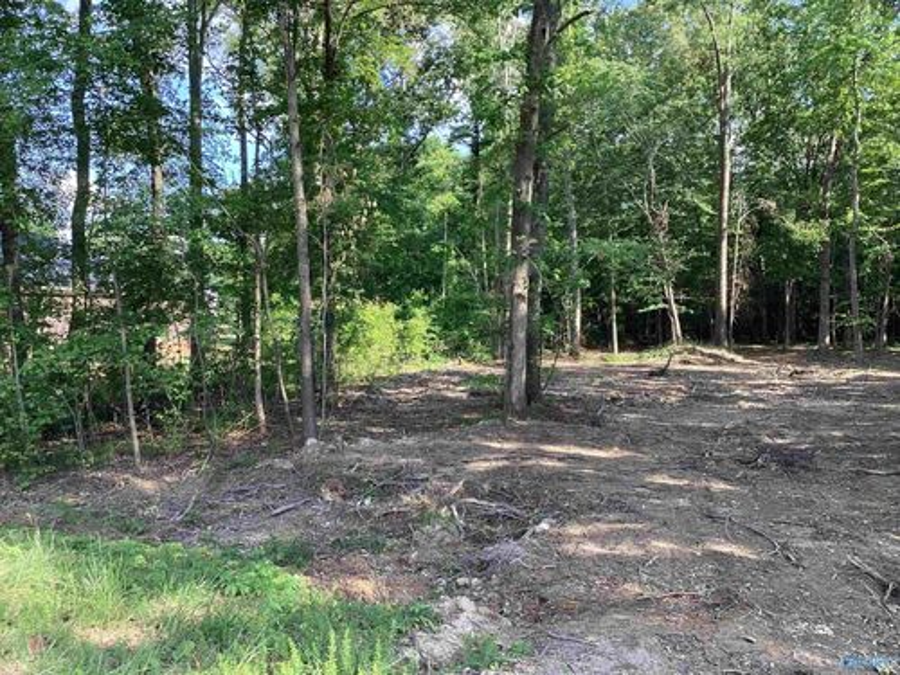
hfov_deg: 58.4
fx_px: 806
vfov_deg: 45.4
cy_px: 338
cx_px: 450
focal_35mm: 31
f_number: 2.4
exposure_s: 1/120
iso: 25
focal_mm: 3.3
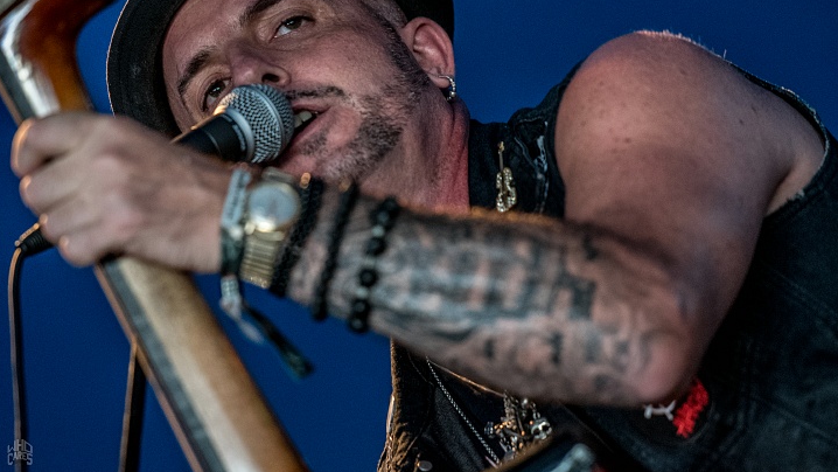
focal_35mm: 292
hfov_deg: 7.4
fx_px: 6478
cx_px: 419
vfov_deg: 4.2
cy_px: 195
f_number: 2.8
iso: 2500
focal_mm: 185
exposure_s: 1/100
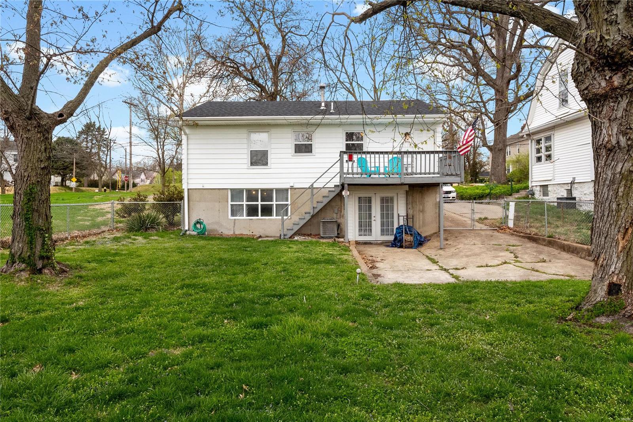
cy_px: 211
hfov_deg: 78.6
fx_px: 387
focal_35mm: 22
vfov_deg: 57.2
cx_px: 316
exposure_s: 1/400
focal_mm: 11
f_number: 8
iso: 400
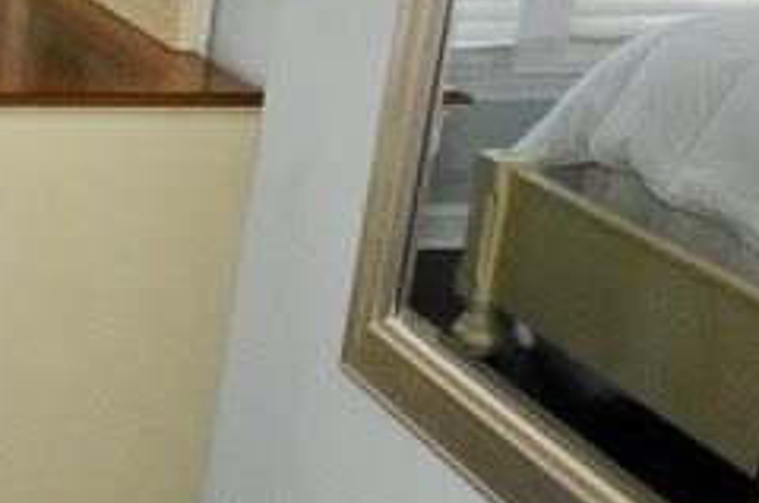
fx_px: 1683
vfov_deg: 17.0
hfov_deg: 19.8
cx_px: -544
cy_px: 266
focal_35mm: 80
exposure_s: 1/60
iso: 1000
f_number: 7.1
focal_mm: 10
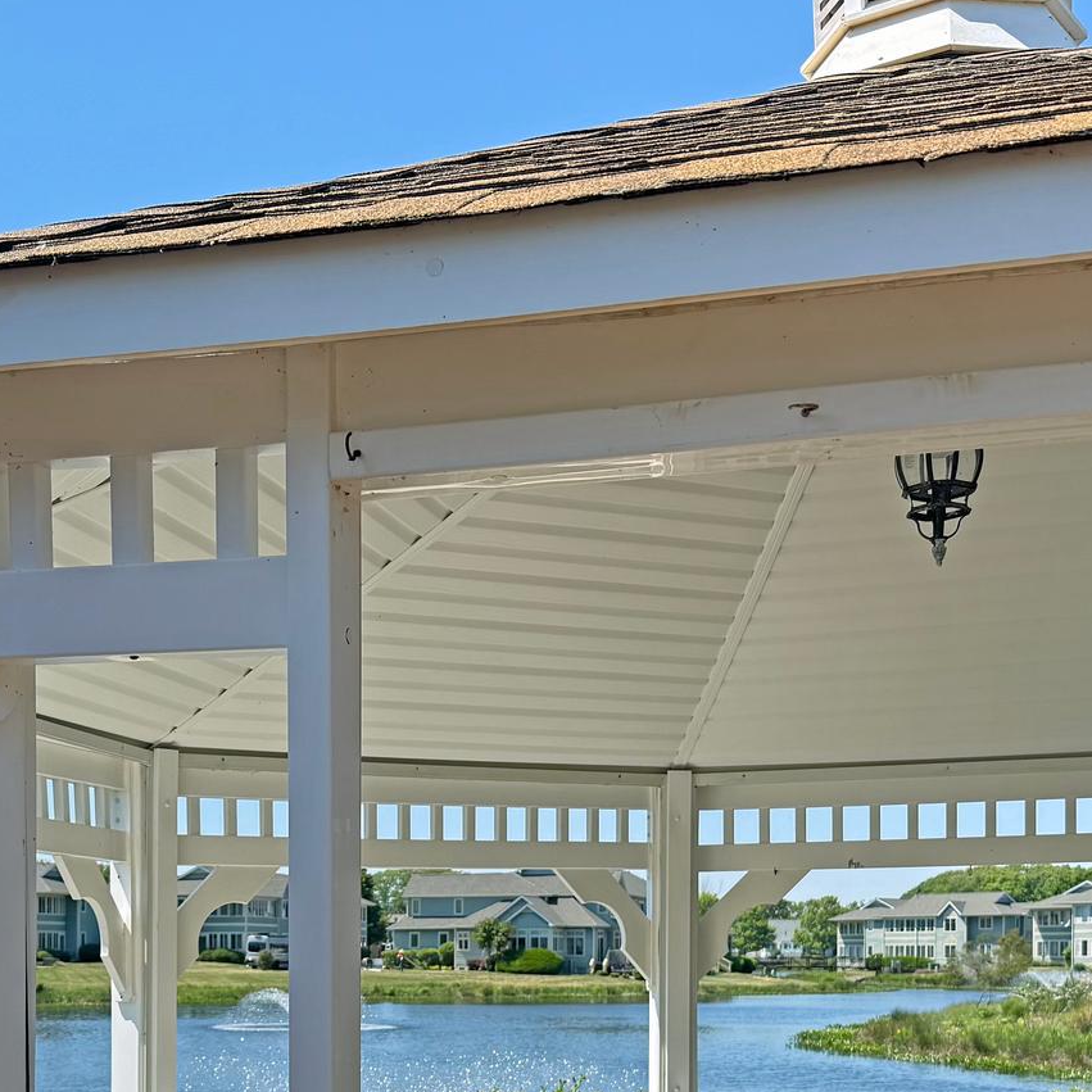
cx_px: 402
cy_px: 972
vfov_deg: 31.9
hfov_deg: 33.2
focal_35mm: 51
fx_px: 1820
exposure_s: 1/3584
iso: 80
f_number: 1.78
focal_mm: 6.76
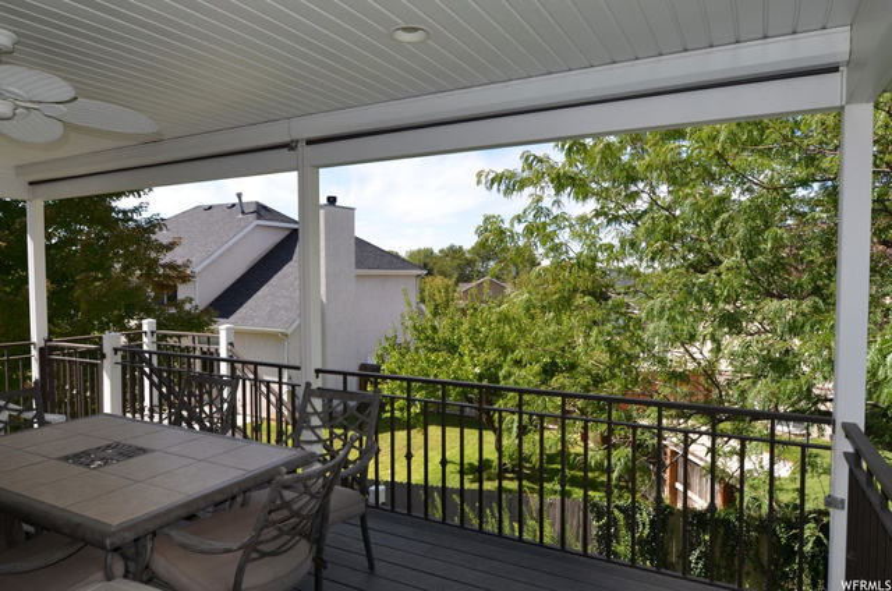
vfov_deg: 55.9
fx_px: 556
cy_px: 296
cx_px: 446
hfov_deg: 77.4
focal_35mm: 22
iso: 100
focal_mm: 15
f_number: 5.6
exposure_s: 1/250
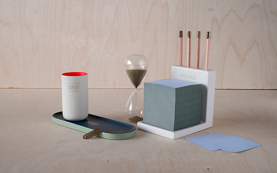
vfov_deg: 24.8
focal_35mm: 52
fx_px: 392
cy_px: 92
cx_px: 141
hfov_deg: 38.9
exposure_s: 1/5
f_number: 16
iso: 200
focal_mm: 50
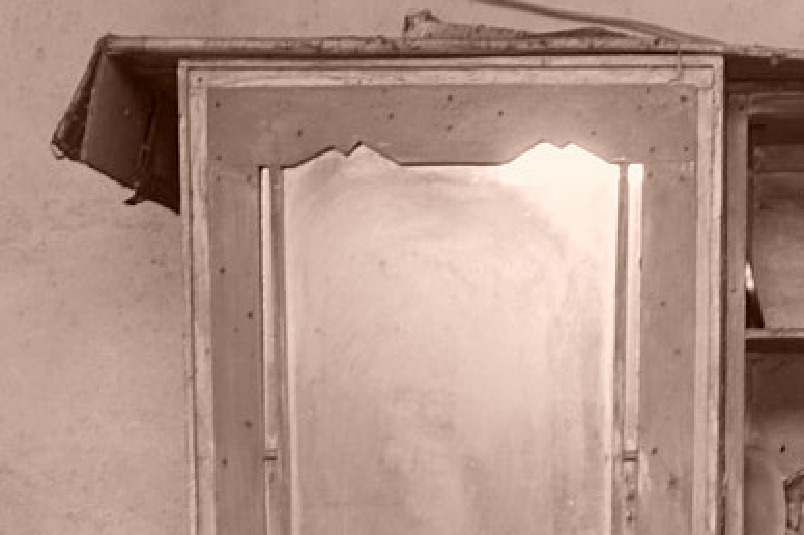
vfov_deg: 12.5
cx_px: 630
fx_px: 2209
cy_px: 997
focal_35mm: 99
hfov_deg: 20.4
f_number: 5
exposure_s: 1/13
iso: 100
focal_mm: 16
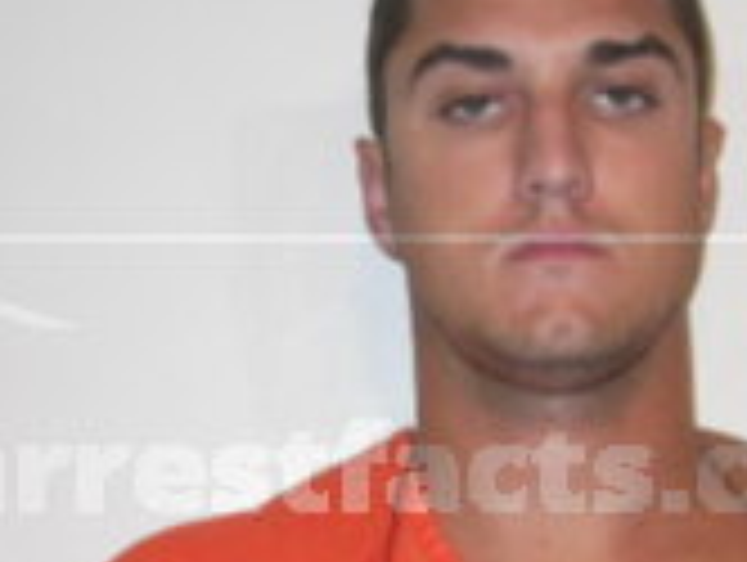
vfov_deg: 10.8
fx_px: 2961
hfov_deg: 14.4
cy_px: 461
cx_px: 448
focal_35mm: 137
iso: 100
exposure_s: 1/60.3
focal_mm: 13.8
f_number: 3.2
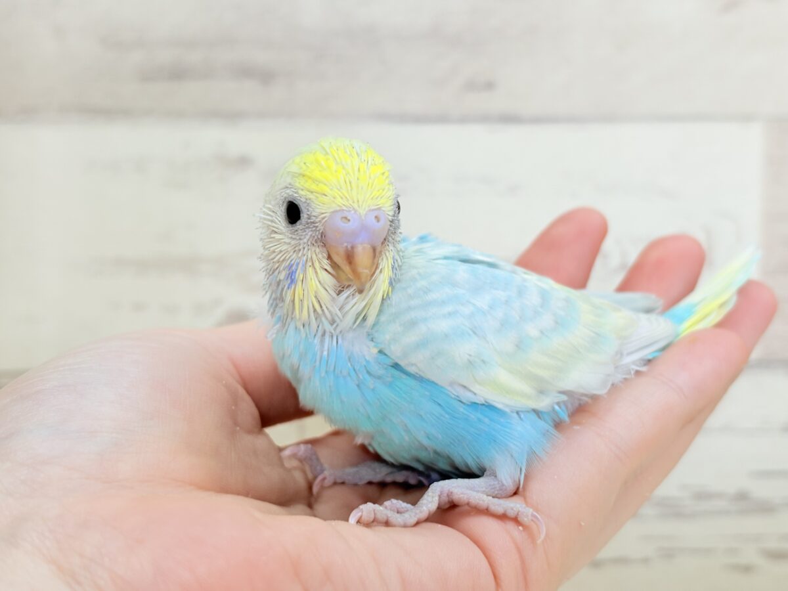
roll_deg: +0.1
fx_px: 1184
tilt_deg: +0.3
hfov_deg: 36.8
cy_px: 296
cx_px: 394
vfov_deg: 28.0
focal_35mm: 52
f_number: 1.6
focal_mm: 5.96
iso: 50
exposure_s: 1/50
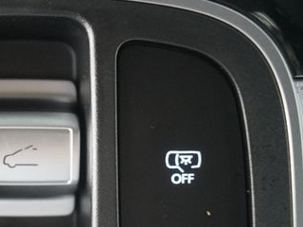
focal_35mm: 77
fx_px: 674
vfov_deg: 19.1
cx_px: 25
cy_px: 140
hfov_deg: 24.5
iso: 10000
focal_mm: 27
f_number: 4.5
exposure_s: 1/60
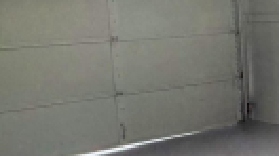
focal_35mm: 77
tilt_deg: -5.4
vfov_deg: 15.6
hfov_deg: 24.1
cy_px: 63
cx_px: 362
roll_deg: +2.4
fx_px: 569
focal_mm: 2.22
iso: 400
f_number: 2.2
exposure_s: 1/60
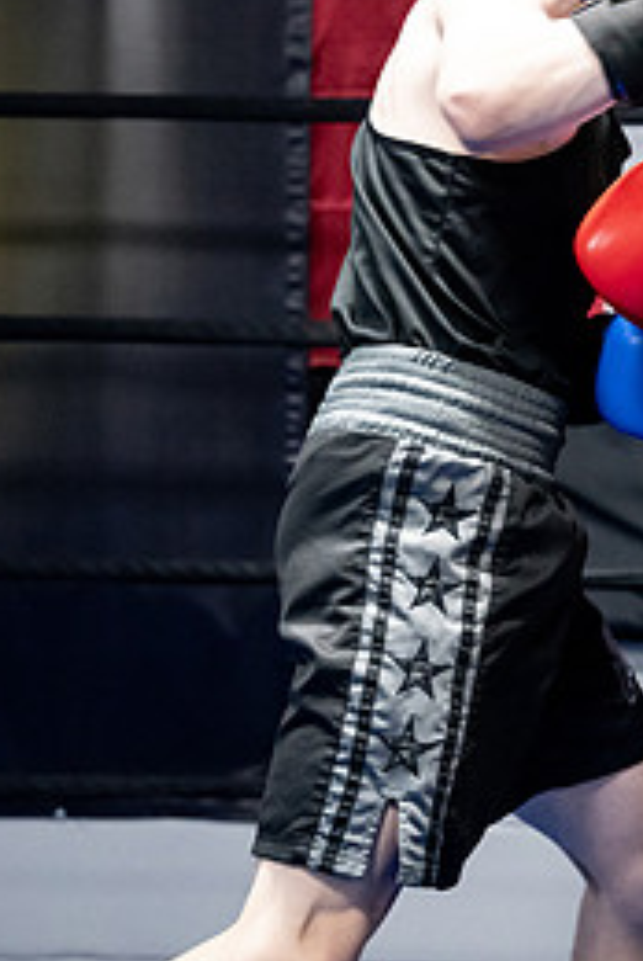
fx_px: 4168
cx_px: 872
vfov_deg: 13.1
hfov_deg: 8.7
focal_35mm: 156
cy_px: 408
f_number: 2.8
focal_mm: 70
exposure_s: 1/1000
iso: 8000
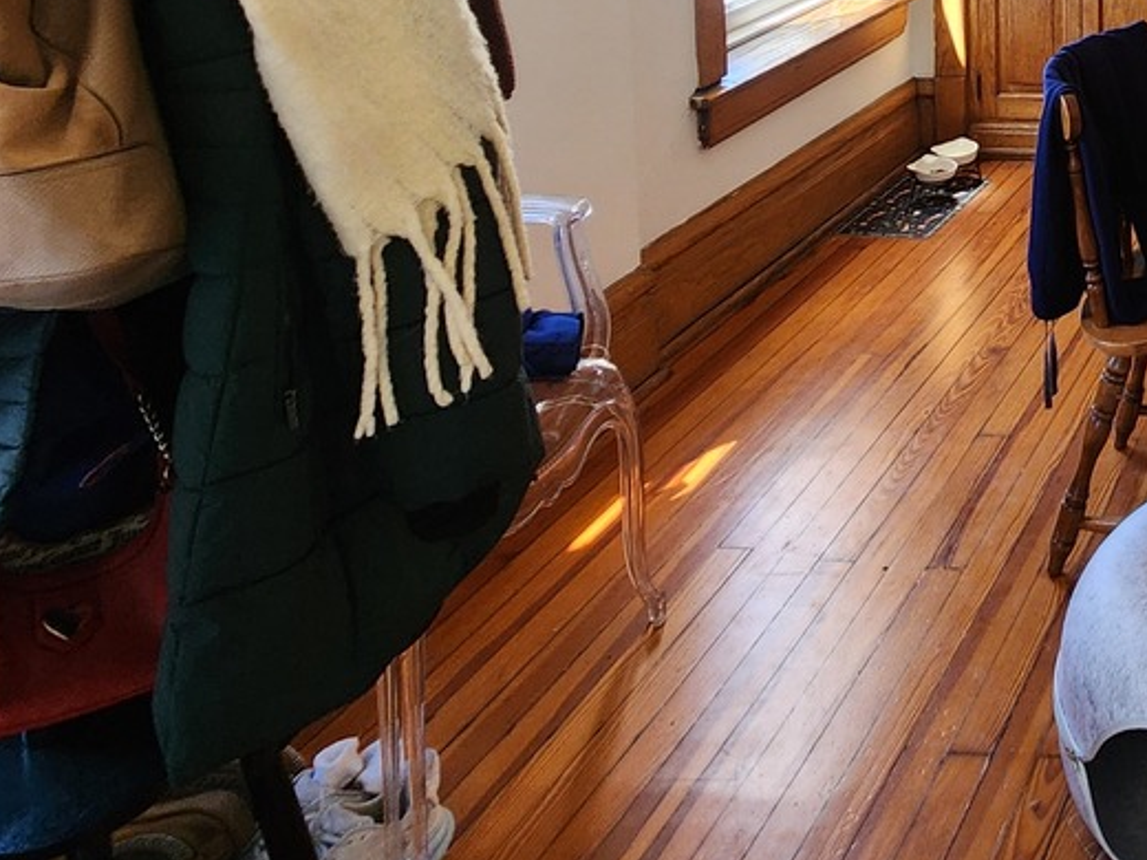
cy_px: -221
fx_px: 1193
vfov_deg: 31.7
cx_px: 1403
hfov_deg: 37.5
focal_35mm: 36
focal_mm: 2.2
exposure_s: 1/60
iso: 160
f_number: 2.2
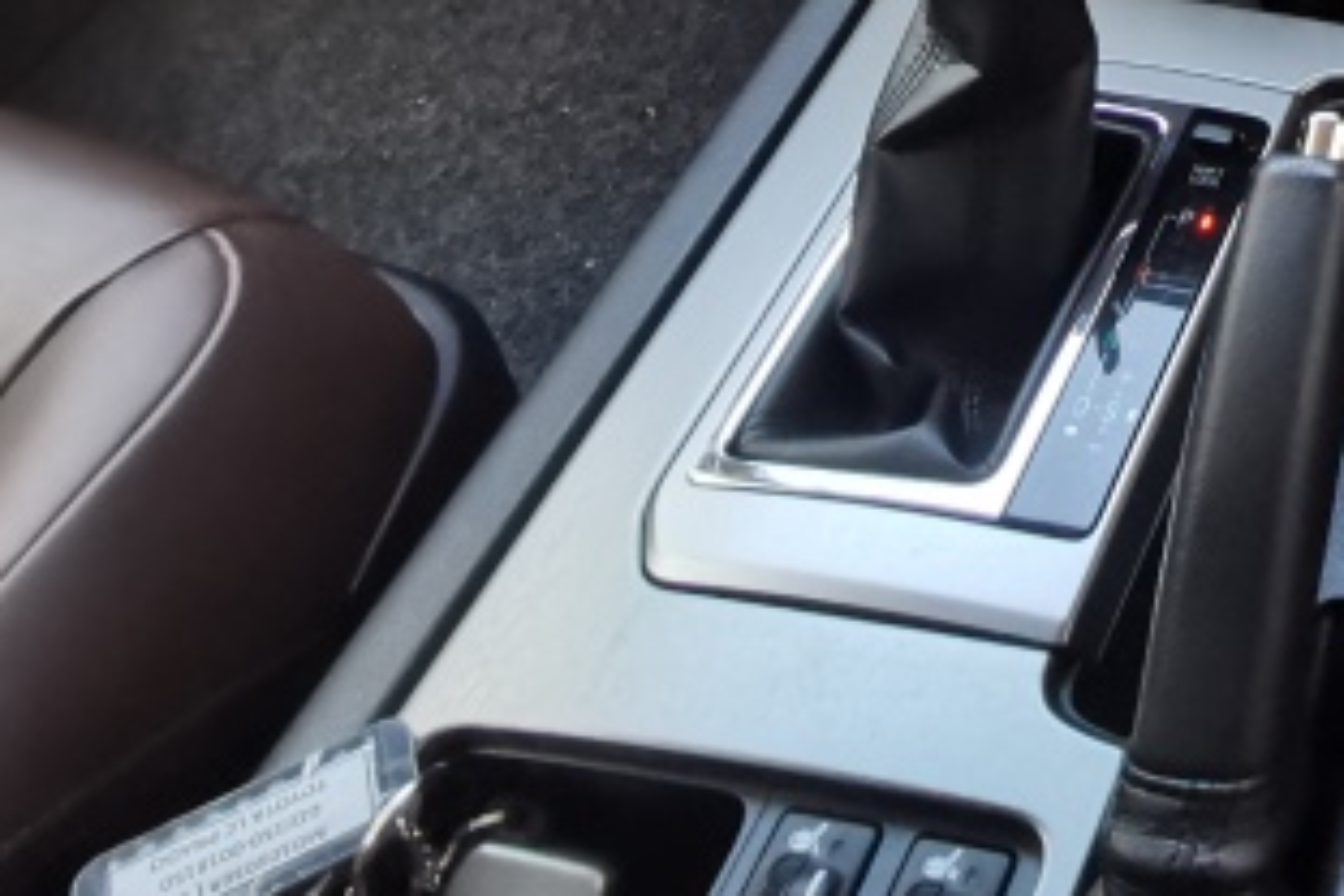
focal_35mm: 58
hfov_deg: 28.2
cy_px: -521
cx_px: 1766
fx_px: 2165
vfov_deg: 19.7
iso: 100
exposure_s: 1/50
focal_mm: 2.23
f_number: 2.2
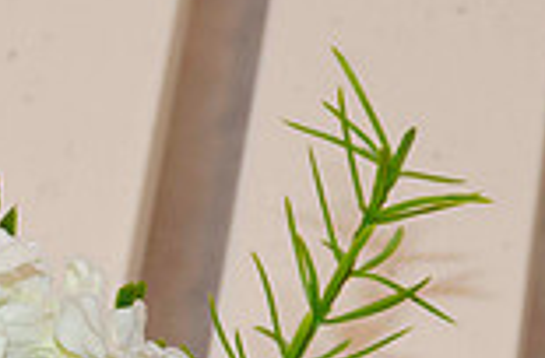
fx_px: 7207
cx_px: -70
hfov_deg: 4.3
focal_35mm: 478
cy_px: 646
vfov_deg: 2.8
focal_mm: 85
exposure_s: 1/250
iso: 125
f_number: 10
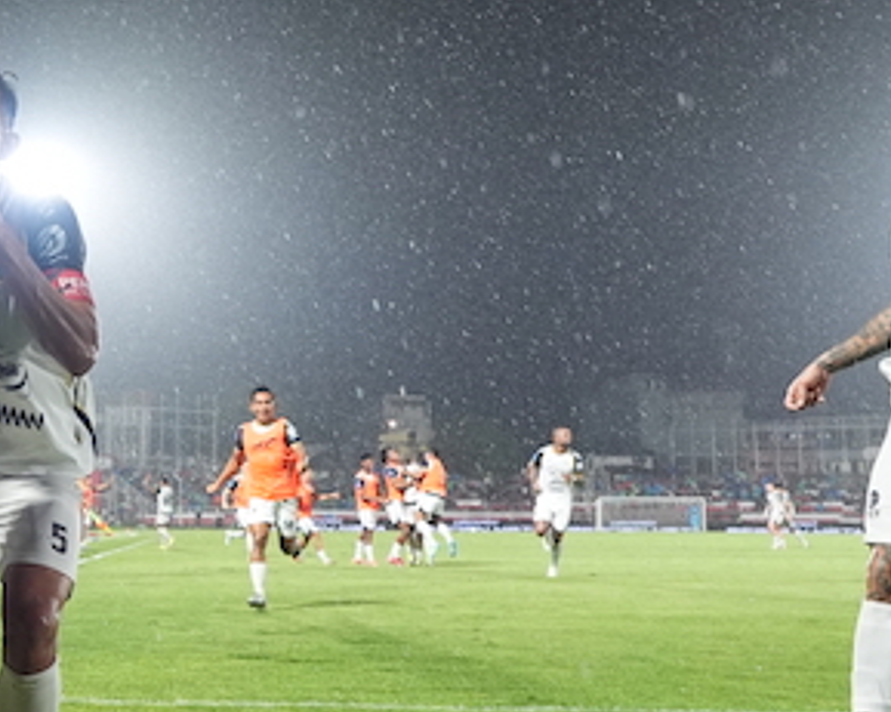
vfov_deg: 29.1
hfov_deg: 33.1
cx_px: 3
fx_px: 1371
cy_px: 365
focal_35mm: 52
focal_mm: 16
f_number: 2.8
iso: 3200
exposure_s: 1/800
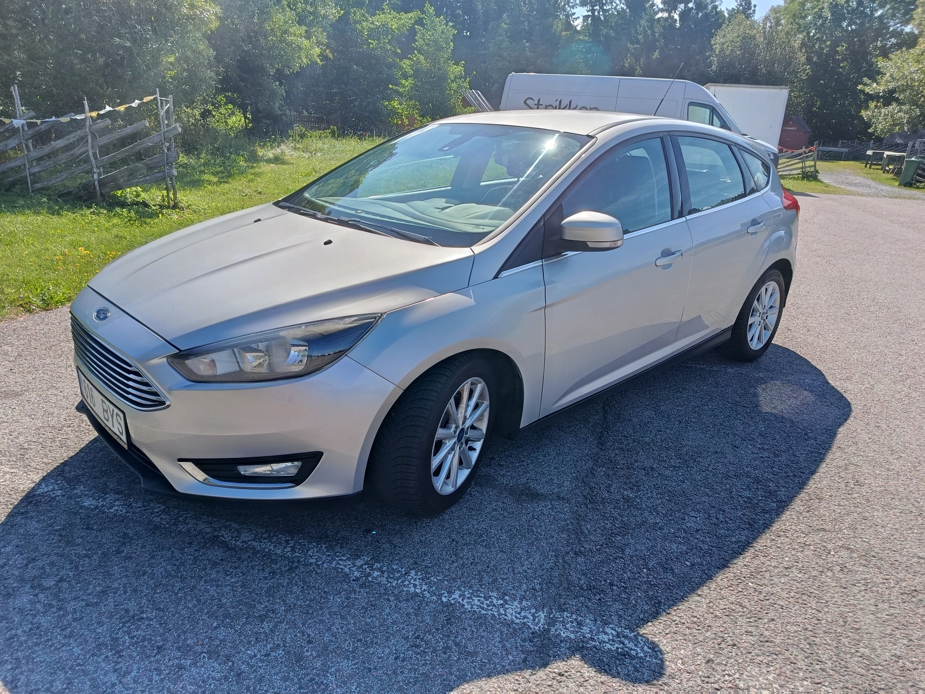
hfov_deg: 71.6
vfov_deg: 56.8
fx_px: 641
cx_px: 462
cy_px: 347
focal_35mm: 24
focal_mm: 5.24
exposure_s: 1/260
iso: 50
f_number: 1.7
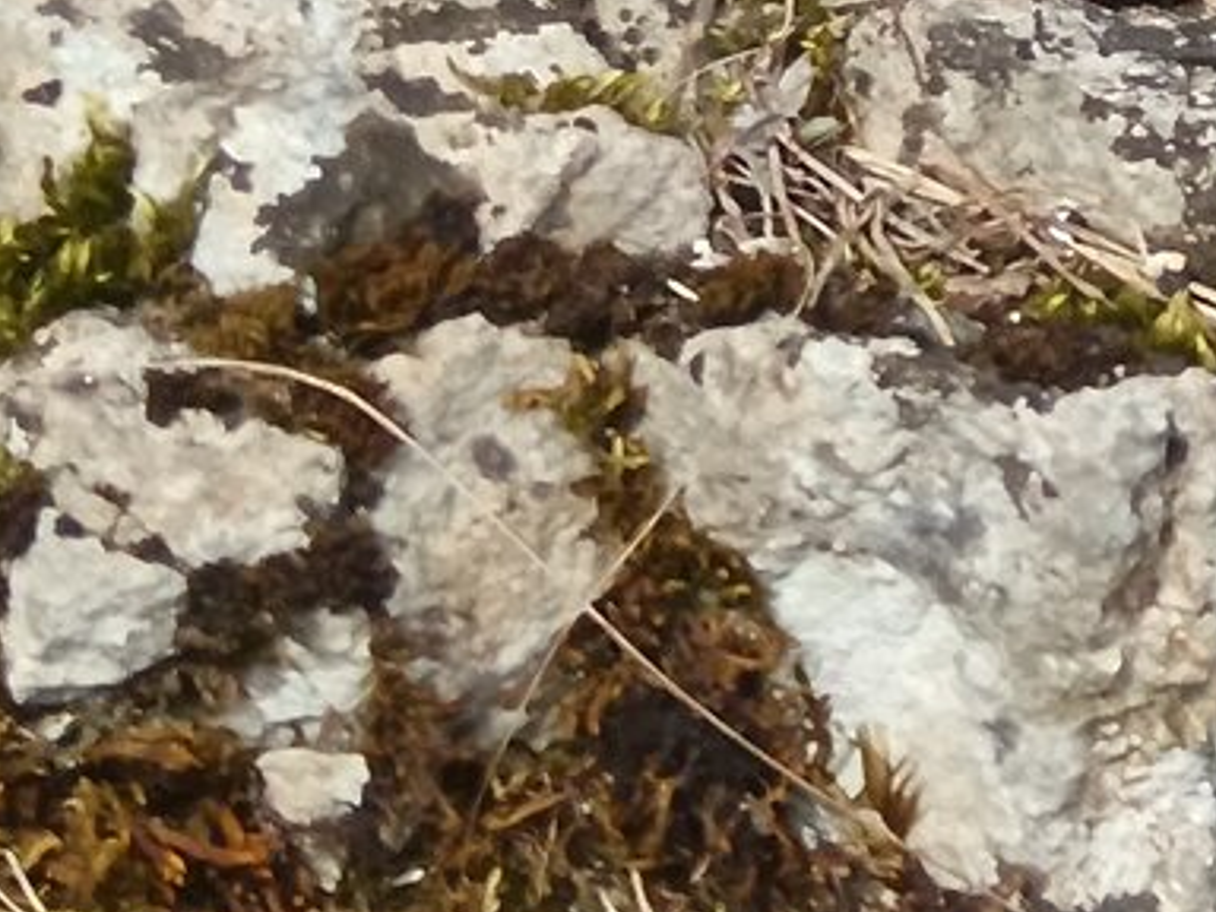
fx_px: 6323
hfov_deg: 10.5
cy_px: -314
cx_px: 1966
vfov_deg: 8.1
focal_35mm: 180
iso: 213
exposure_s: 1/900
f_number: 1.9
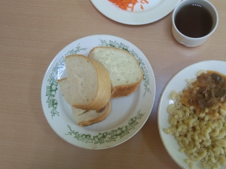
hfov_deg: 43.1
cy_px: 50
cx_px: 155
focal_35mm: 43
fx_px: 281
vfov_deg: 33.1
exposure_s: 1/33
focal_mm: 3.65
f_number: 2.2
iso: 298
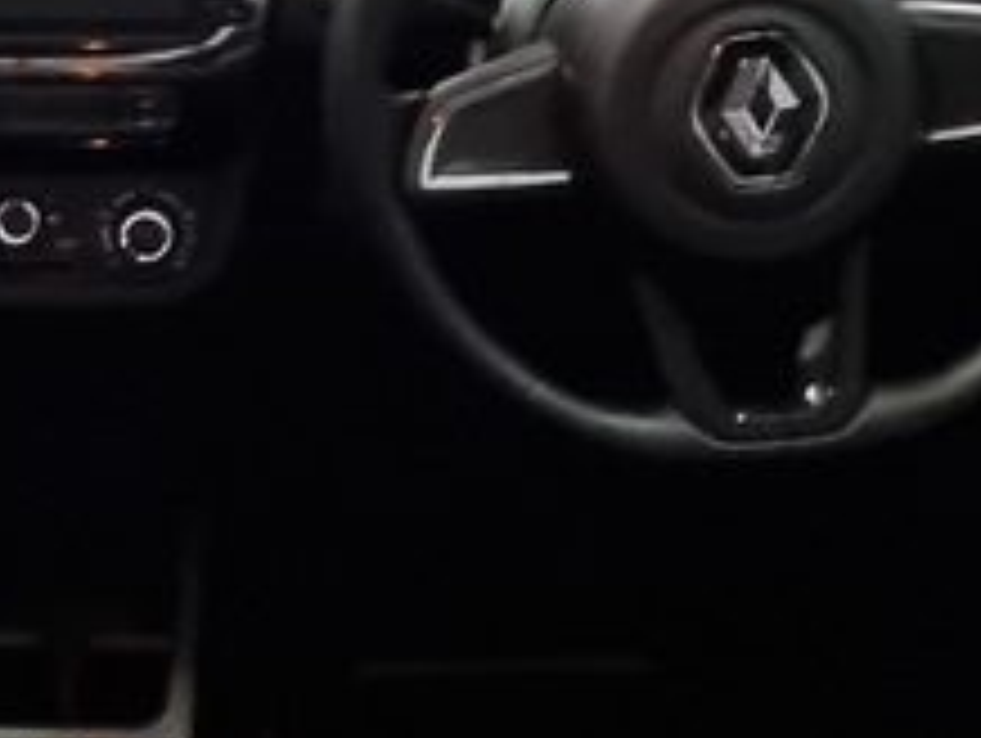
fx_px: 1731
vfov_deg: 23.9
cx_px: 18
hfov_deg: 29.7
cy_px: 225
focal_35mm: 61
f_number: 2.2
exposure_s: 1/33
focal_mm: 2.2
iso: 320
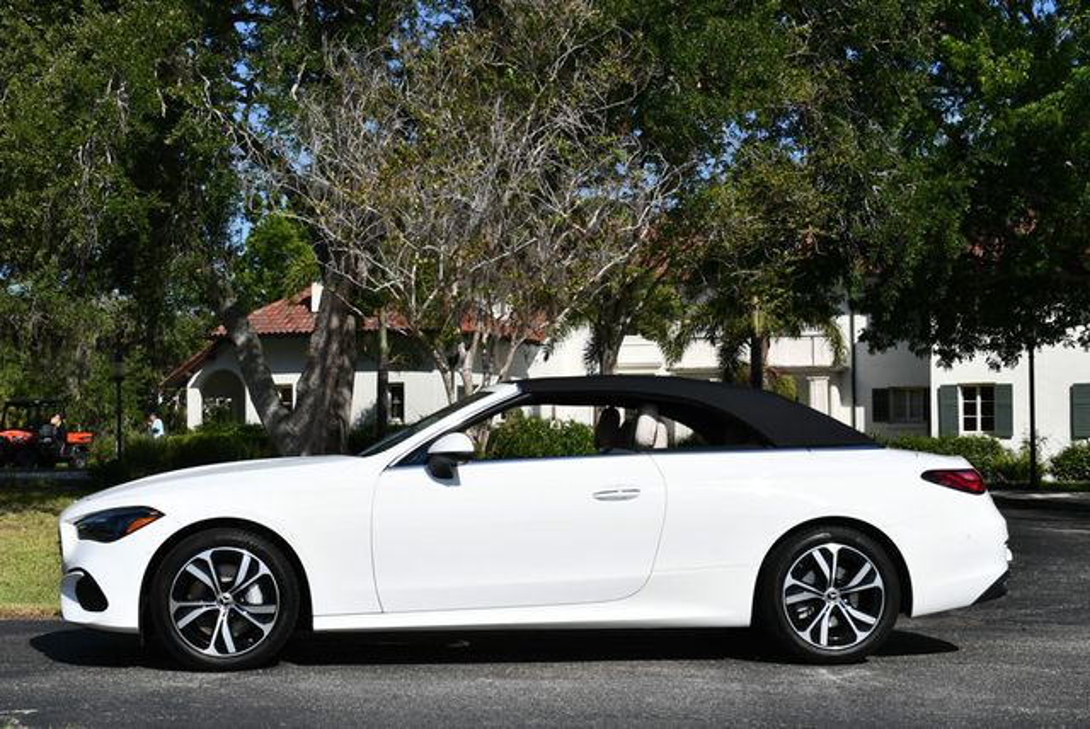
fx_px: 1818
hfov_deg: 33.4
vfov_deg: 22.7
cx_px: 545
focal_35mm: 60
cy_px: 364
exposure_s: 1/320
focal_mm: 30
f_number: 9
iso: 100
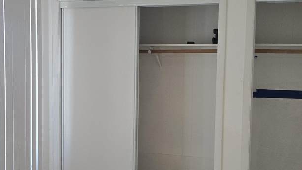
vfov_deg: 23.0
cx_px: 173
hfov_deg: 39.8
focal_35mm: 52
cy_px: 102
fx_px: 416
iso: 250
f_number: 1.7
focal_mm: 6.3
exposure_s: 1/120
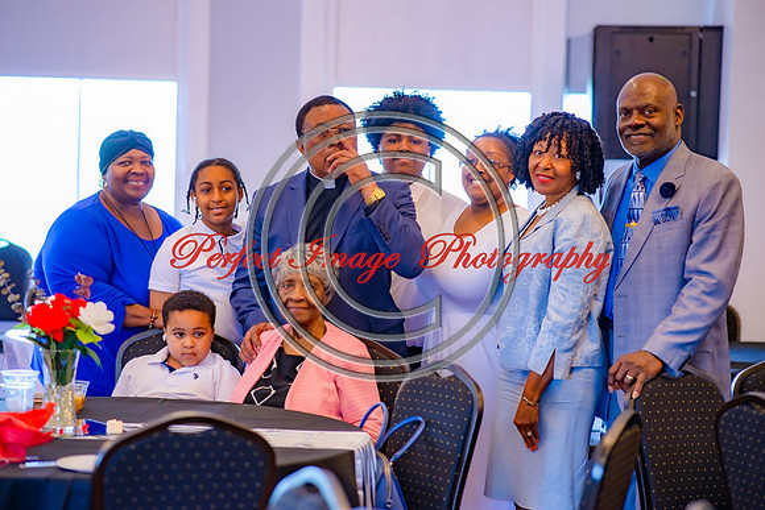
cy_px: 255
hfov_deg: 19.5
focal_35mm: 105
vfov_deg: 13.0
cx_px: 382
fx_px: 2232
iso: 400
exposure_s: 1/80
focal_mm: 105
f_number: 2.5
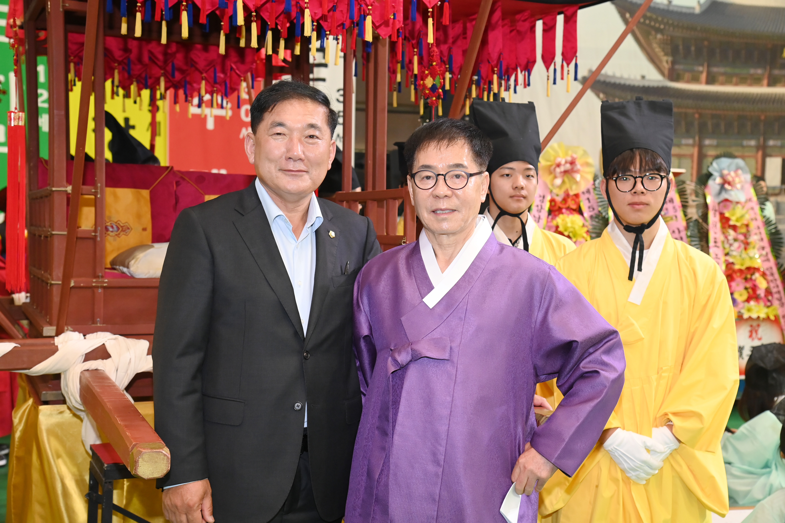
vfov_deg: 26.0
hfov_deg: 38.2
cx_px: 392
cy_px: 262
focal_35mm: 52
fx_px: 1134
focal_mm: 52
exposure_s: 1/250
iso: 3200
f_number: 6.3
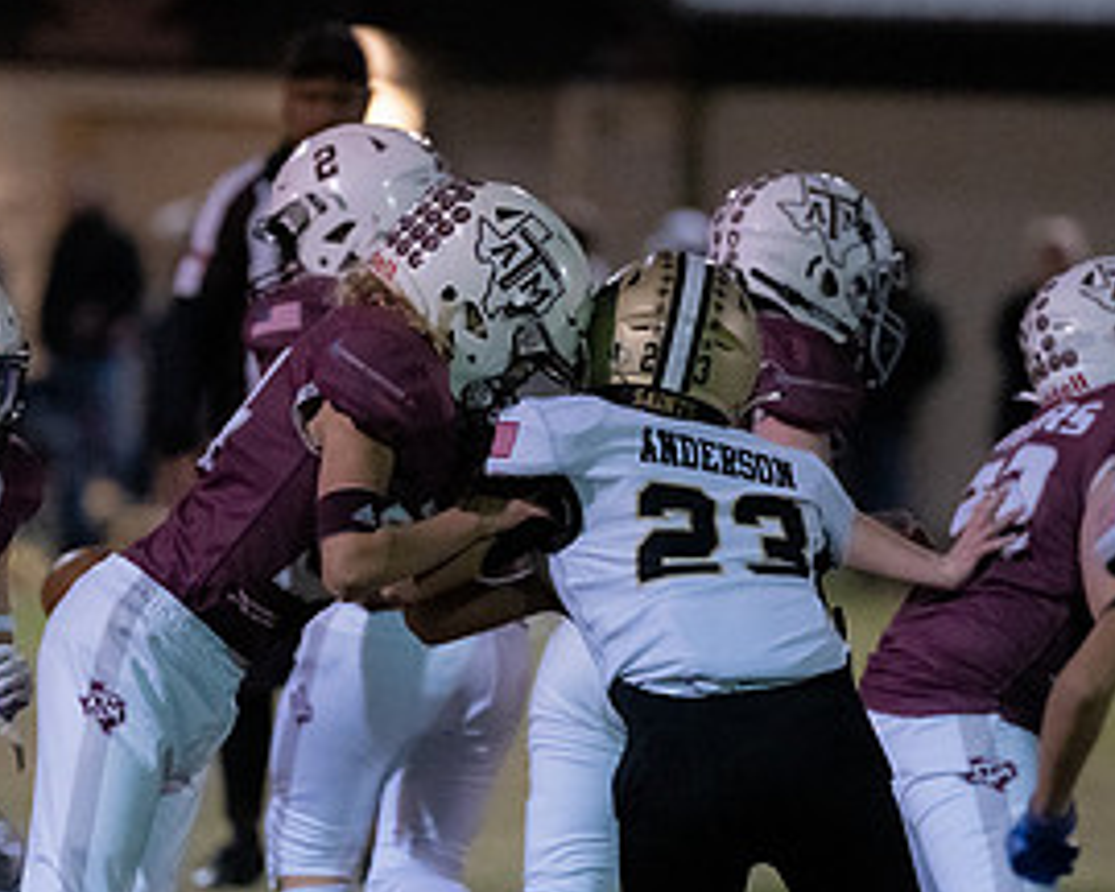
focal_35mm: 488
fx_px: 16104
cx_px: 412
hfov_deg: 4.0
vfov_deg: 3.2
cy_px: 610
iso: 12800
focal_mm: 200
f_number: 2.8
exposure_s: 1/1000
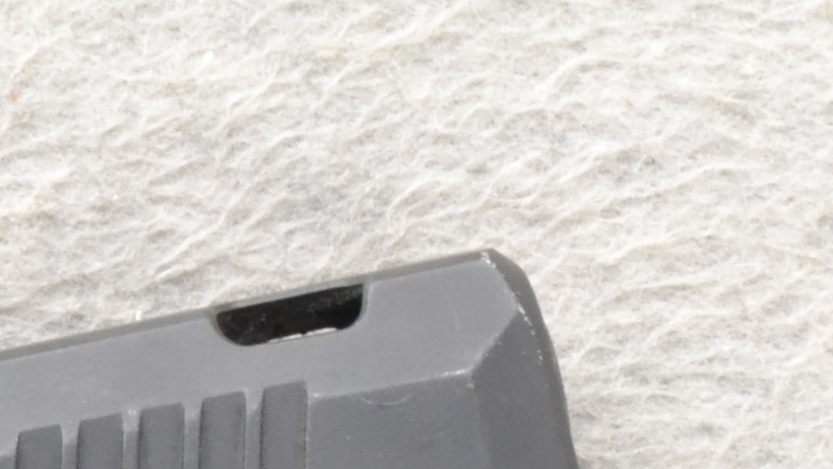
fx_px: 7801
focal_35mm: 353
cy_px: 1108
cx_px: -426
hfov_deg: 6.0
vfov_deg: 3.4
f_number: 20
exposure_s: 1/160
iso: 3200
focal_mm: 55
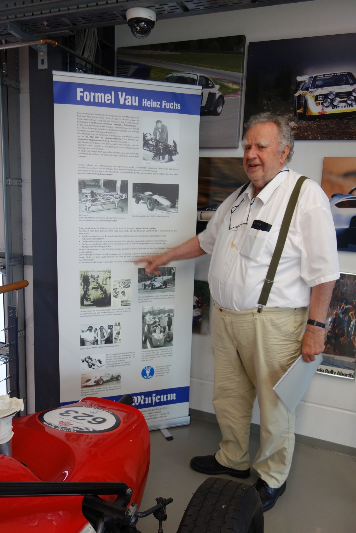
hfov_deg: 46.4
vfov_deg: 65.5
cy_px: 266
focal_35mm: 28
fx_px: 415
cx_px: 178
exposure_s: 1/100
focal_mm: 10.4
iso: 125
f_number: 2
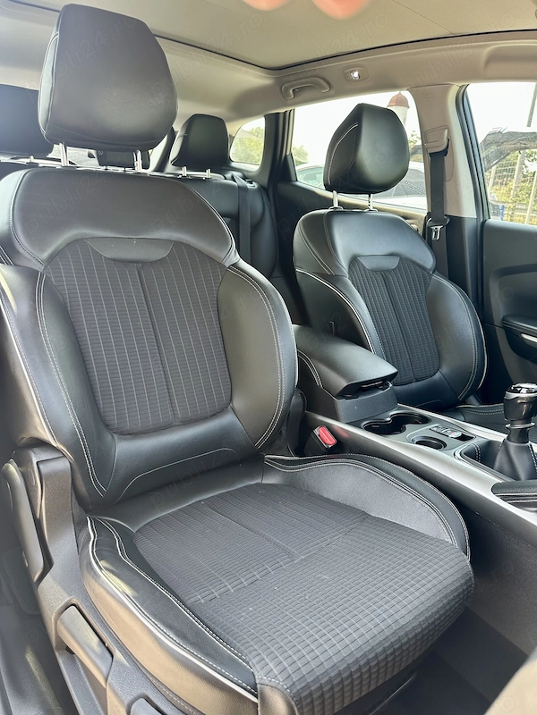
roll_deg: -6.0
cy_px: 358
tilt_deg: -16.4
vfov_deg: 71.6
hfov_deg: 56.8
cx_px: 268
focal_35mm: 24
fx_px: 496
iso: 100
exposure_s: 1/150
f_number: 1.78
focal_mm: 6.86
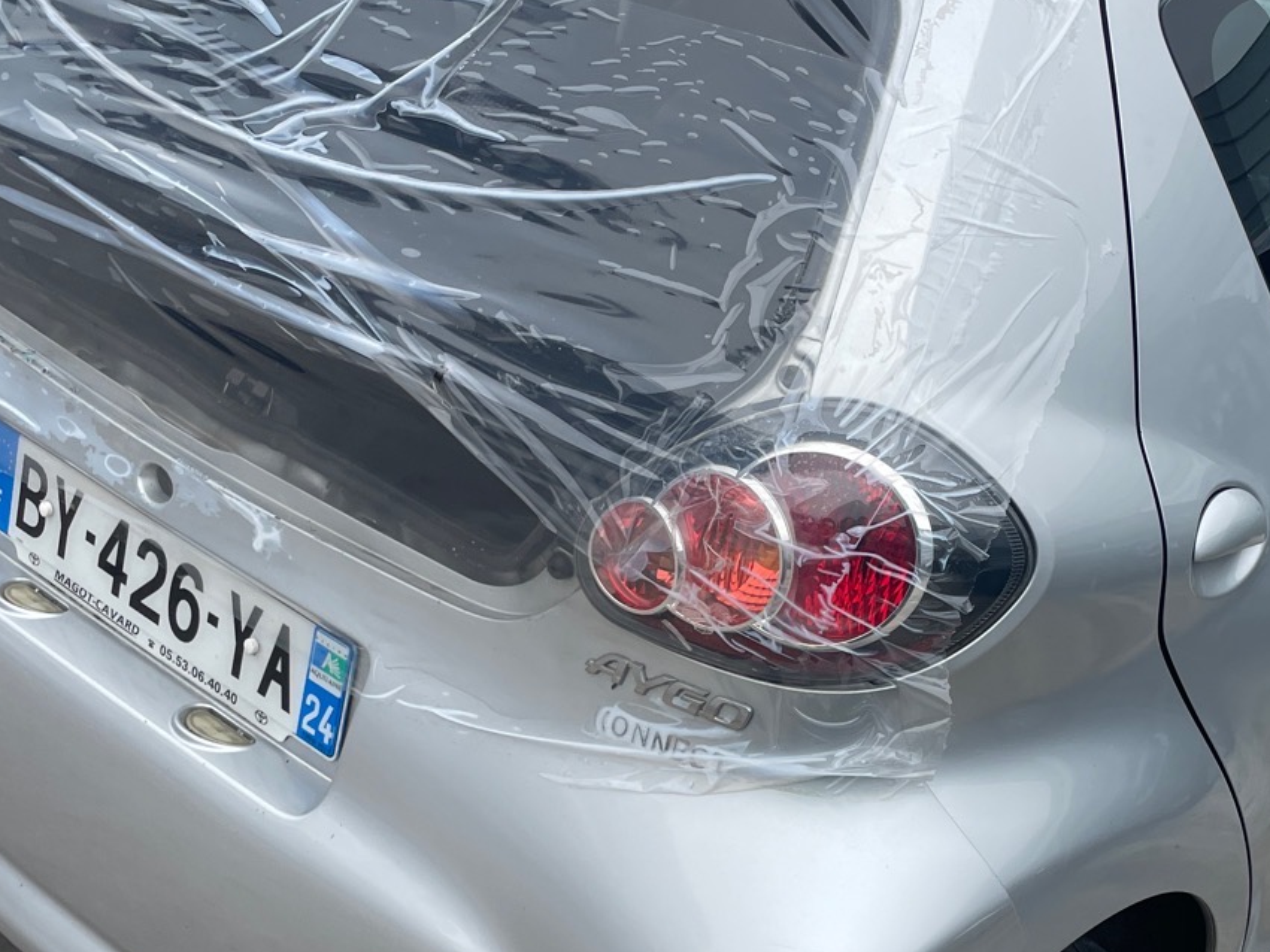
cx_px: 913
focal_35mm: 55
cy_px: 569
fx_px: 2018
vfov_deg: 26.5
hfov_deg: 34.4
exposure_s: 1/1043
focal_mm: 4.2
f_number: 1.6
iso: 32
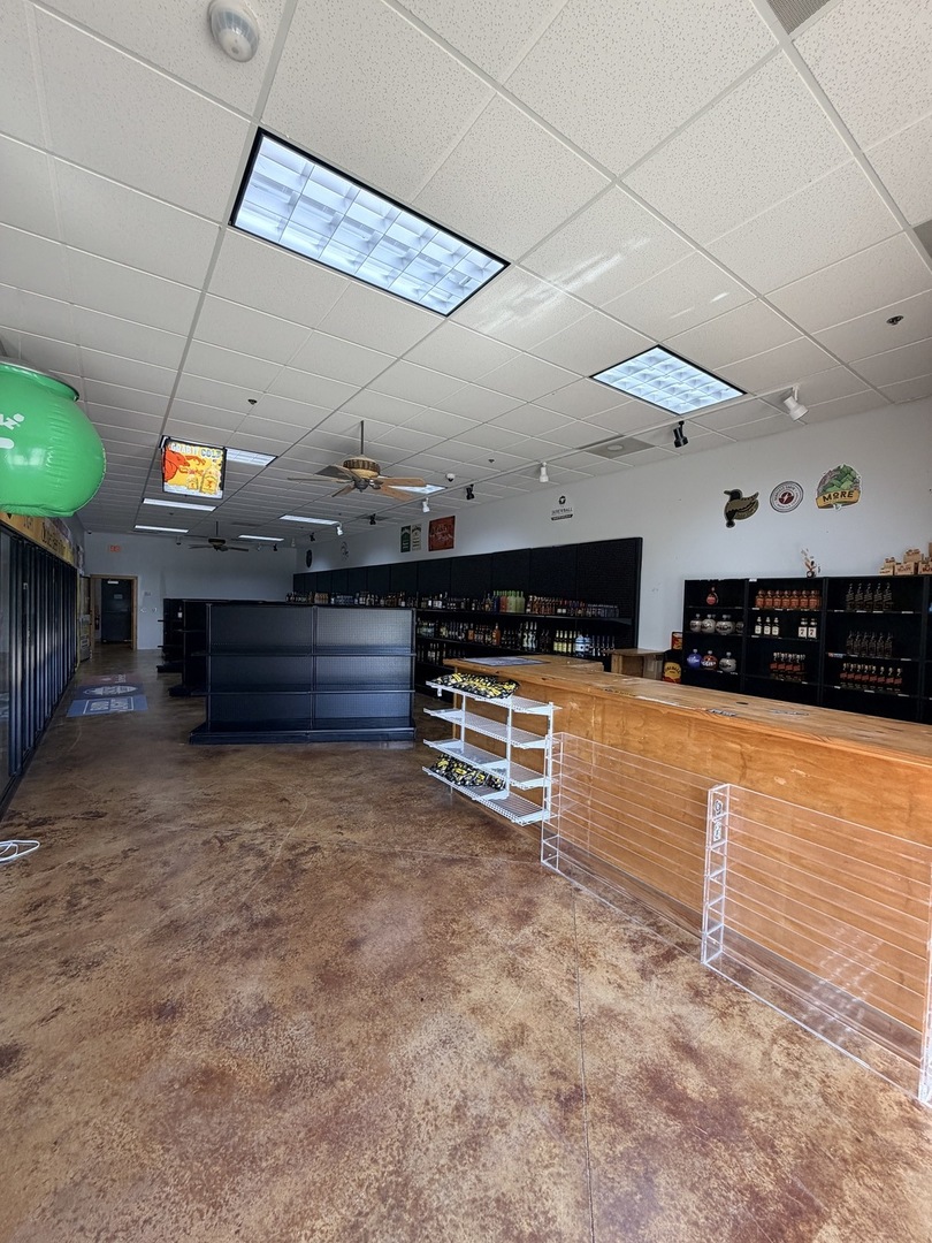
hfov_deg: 85.7
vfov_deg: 102.1
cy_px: 622
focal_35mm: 14
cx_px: 466
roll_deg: -1.7
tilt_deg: -0.6
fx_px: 503
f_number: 2.2
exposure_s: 1/121
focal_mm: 2.22
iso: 100
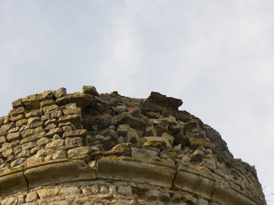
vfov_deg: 12.7
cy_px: 102
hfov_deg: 16.8
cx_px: 137
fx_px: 926
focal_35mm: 117
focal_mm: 20.8
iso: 64
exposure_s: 1/227
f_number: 4
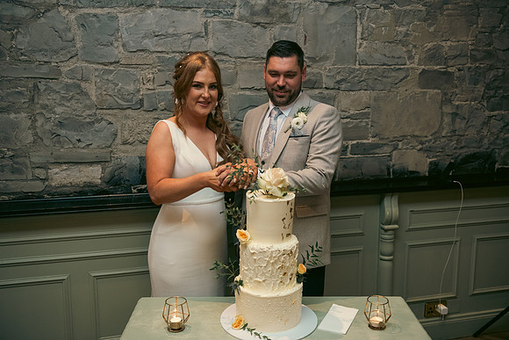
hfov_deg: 53.1
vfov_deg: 36.9
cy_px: 170
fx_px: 509
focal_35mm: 36
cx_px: 254
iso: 800
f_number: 3.5
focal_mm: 36
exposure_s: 1/160
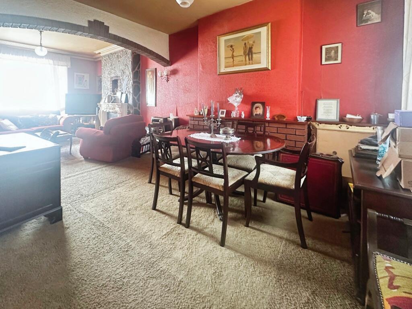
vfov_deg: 85.7
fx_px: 167
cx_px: 206
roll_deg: +0.6
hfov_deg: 102.0
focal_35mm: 14
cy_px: 154
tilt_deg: -8.9
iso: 500
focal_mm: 2.22
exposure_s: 1/60
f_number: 2.2
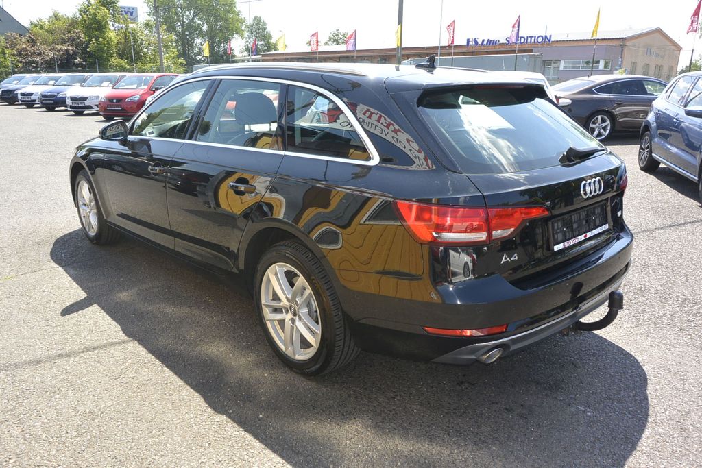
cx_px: 351
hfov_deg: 67.4
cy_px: 234
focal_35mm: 27
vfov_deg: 47.9
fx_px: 527
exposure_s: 1/250
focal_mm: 10
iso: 160
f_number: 5.6
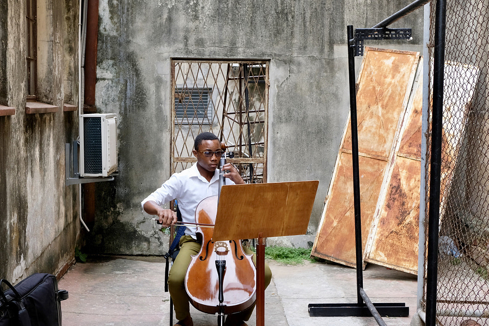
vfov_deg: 24.2
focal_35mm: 56
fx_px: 761
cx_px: 178
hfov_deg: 35.4
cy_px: 165
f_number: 4
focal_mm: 23
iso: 200
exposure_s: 1/180
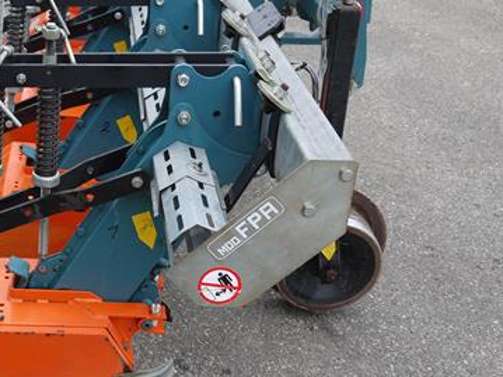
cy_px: 247
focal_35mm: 57
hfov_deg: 32.8
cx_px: 97
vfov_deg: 25.5
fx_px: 828
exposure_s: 1/125
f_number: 4.5
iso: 100
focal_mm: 16
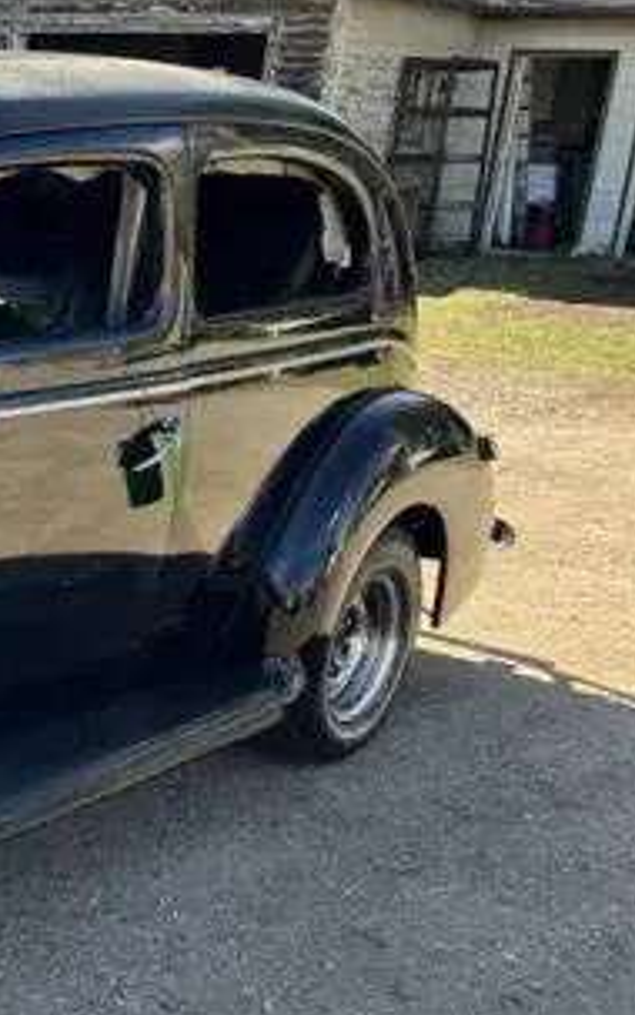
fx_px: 1606
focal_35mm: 58
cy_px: 604
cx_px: -408
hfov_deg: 18.7
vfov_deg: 35.0
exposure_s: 1/628
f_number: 1.5
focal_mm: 5.7
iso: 50
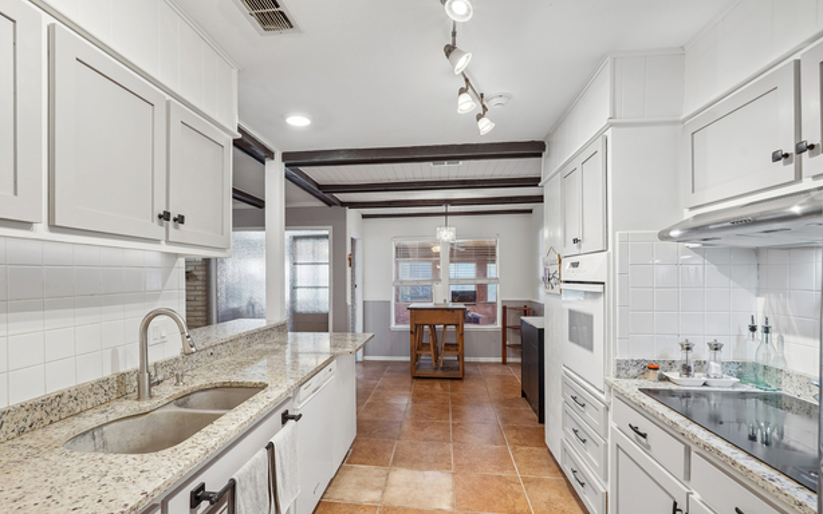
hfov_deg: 92.6
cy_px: 275
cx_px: 397
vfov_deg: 66.3
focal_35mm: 18
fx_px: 393
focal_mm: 16.5
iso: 400
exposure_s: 1/15
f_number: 8
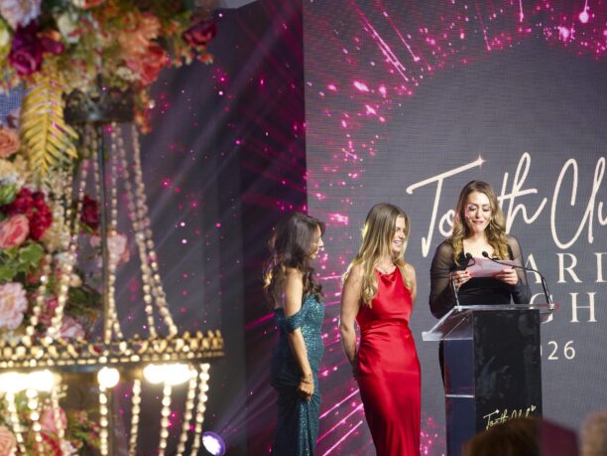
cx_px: 349
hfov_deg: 14.9
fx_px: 2315
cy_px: 277
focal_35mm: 132
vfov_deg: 11.2
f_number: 4
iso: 1000
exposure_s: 1/125
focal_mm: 70
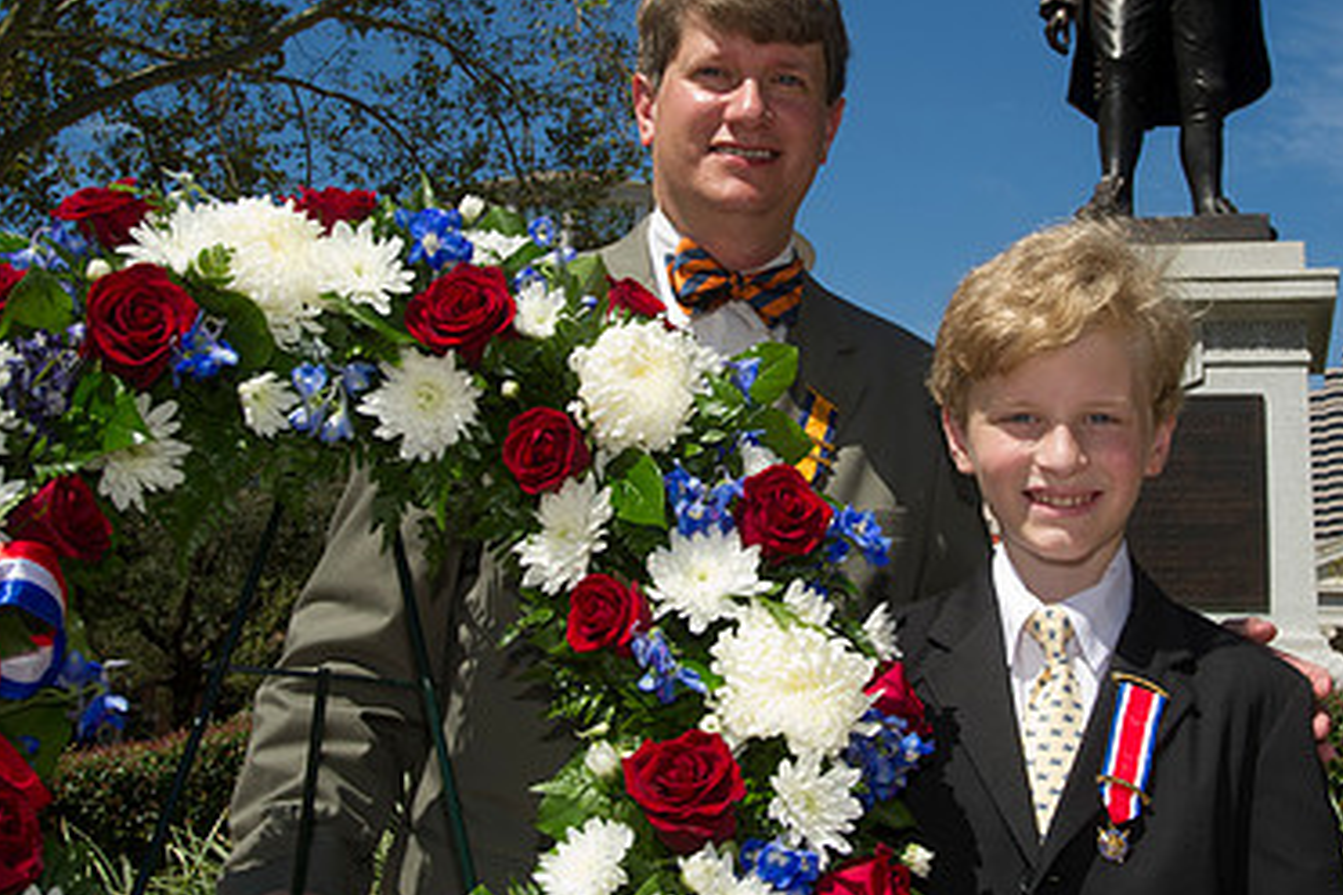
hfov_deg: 37.4
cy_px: 303
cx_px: 816
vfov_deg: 25.4
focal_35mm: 53
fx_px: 1977
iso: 200
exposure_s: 1/320
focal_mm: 34
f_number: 9
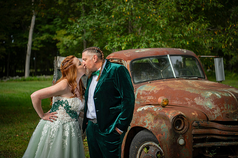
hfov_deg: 32.2
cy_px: 79
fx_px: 412
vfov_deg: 21.7
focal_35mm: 62
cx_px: 119
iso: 400
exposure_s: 1/1250
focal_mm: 62
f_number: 2.8
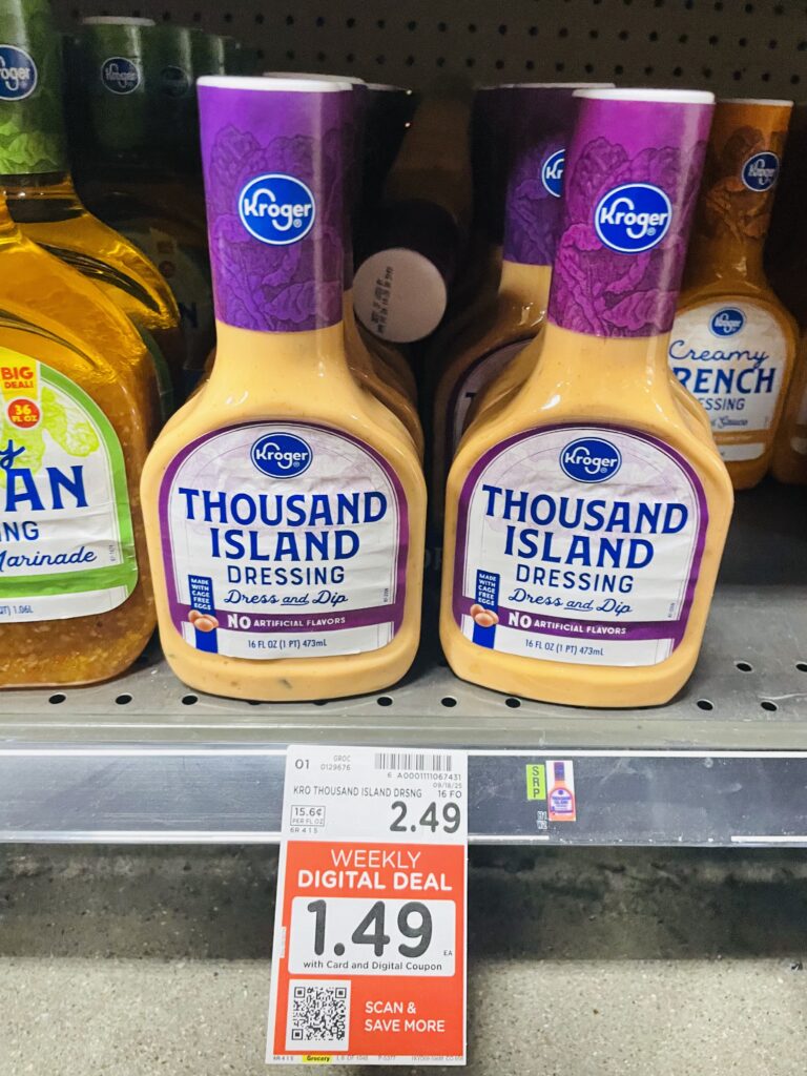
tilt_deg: -28.5
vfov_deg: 67.3
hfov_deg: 53.1
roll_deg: -2.4
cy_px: 538
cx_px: 404
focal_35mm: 26
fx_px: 808
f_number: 1.6
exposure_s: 1/60
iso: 500
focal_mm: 4.2
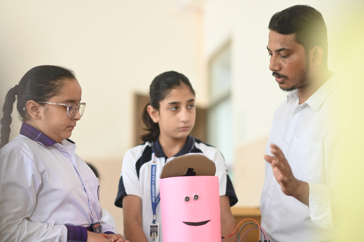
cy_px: 121
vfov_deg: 16.1
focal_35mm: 85
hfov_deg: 23.9
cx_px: 182
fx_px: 859
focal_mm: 85
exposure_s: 1/160
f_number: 1.8
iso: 800
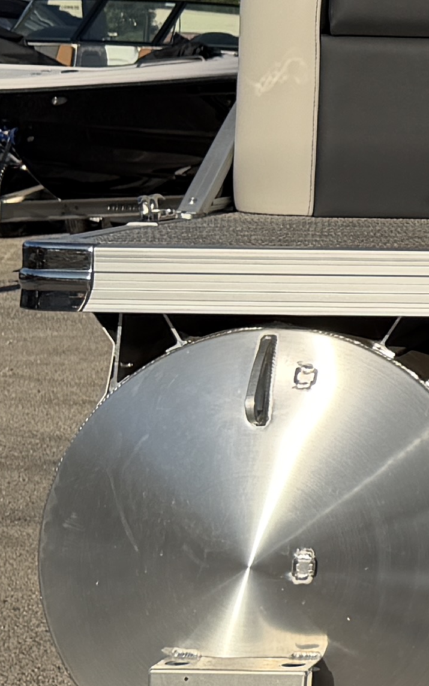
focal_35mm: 127
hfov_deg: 9.3
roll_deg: -2.3
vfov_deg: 16.1
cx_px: 1016
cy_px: 8
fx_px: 2376
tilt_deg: +3.4
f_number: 1.78
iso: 80
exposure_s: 1/6173
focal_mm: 6.76
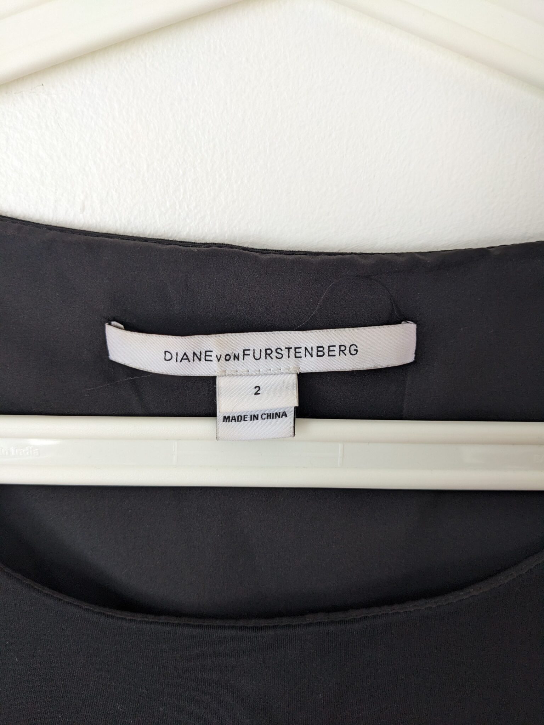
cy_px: 362
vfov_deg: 65.3
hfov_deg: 51.4
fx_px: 566
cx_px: 272
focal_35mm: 27
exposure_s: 1/120
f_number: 1.73
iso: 97
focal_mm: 4.38
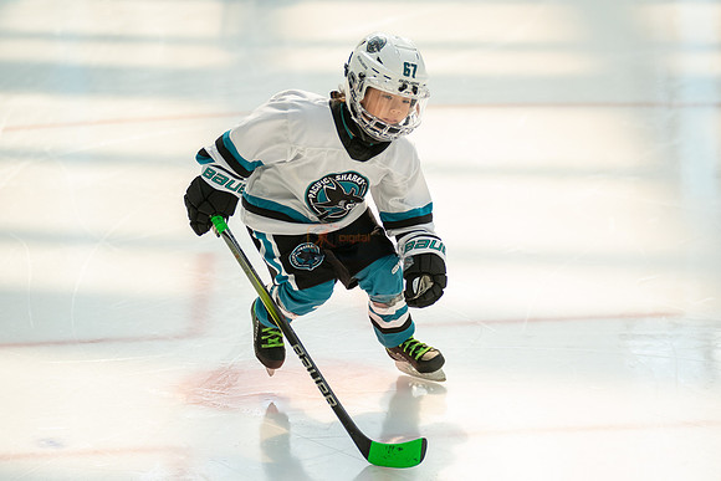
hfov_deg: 11.8
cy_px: 214
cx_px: 400
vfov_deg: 7.9
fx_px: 3493
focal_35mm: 174
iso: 1600
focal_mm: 157
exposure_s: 1/2500
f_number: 3.2
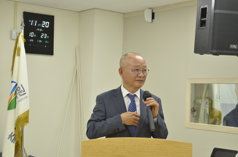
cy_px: 78
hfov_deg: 32.0
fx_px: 416
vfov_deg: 21.5
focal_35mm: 63
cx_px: 119
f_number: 5.6
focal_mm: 42
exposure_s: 1/125
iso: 1250
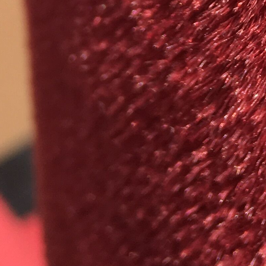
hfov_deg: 12.8
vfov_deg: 11.9
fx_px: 1122
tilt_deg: -14.6
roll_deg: +2.1
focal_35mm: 129
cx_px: 398
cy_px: -288
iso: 25
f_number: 2.2
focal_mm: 4.15
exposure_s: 1/950
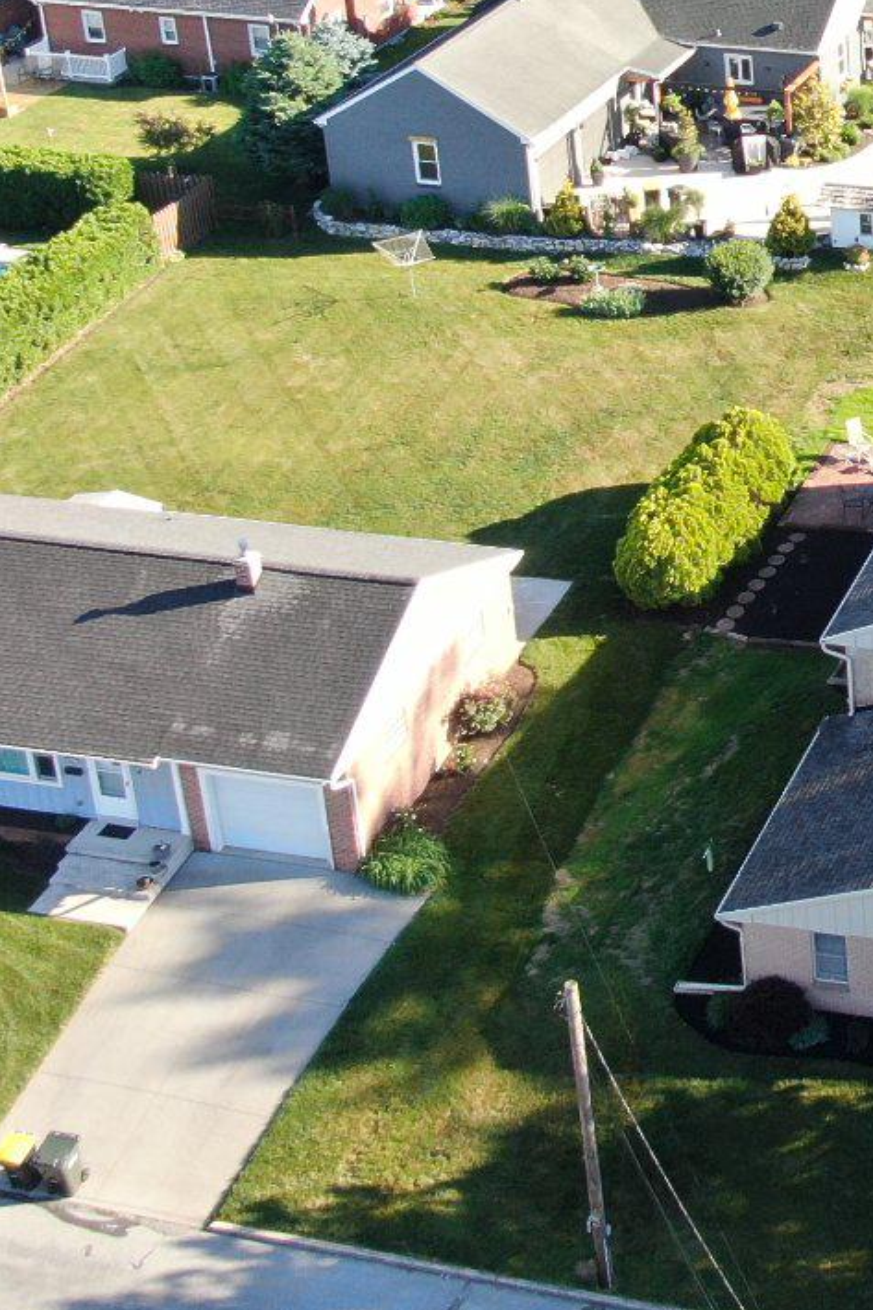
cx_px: 1120
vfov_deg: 27.5
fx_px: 2620
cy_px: 260
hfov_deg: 17.8
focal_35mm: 72
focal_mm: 4.39
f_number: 2.8
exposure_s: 1/240
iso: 100
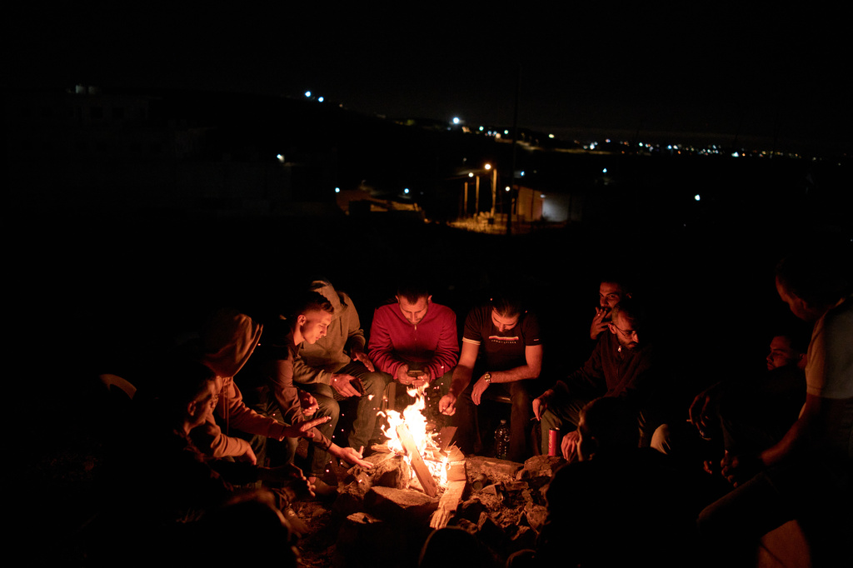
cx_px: 426
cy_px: 284
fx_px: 829
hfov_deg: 54.4
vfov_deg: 37.8
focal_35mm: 35
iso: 5000
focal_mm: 35
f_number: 2
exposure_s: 1/200
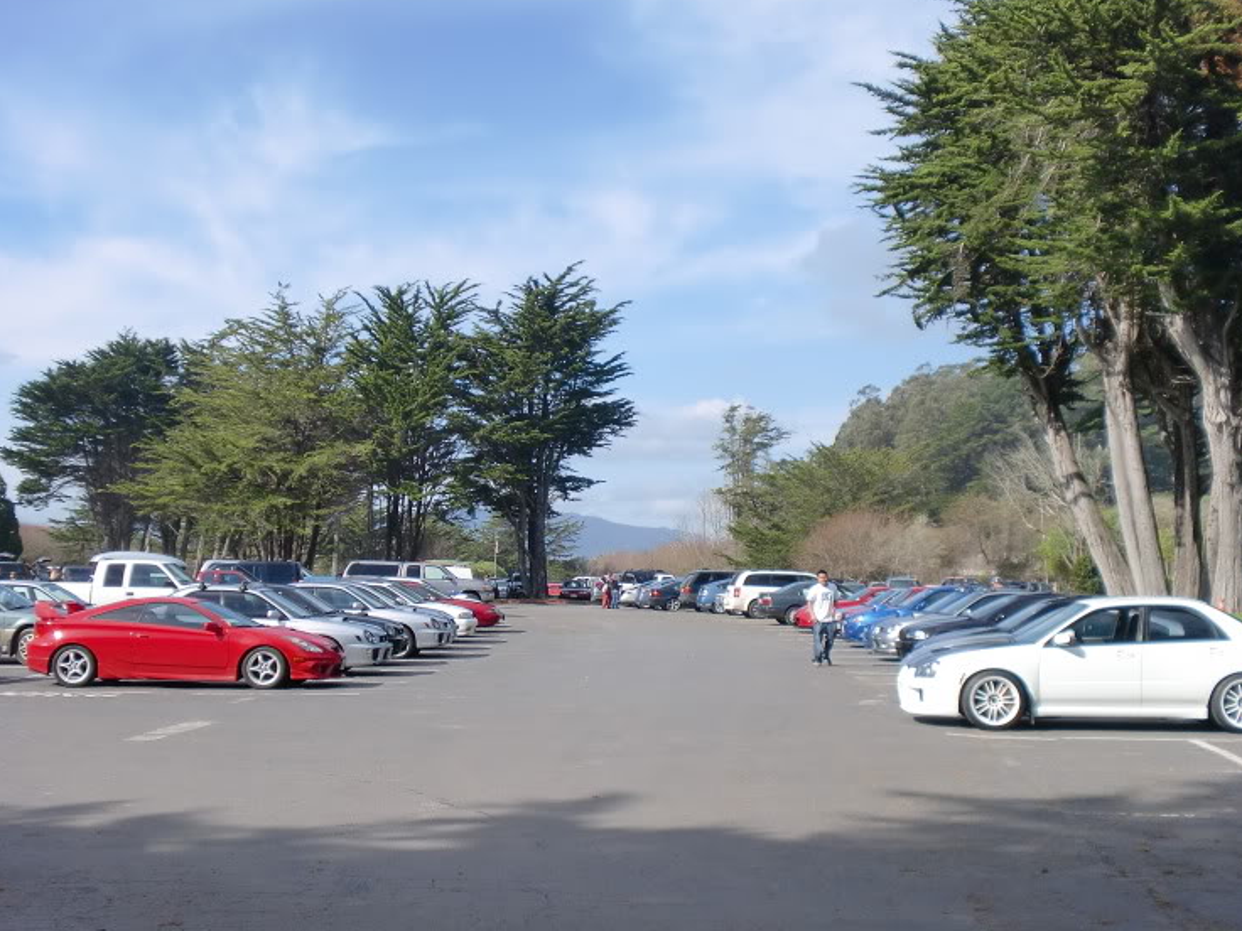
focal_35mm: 50
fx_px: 1794
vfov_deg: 29.1
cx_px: 616
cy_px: 494
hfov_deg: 38.2
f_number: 3.6
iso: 64
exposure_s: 1/640
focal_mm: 8.44
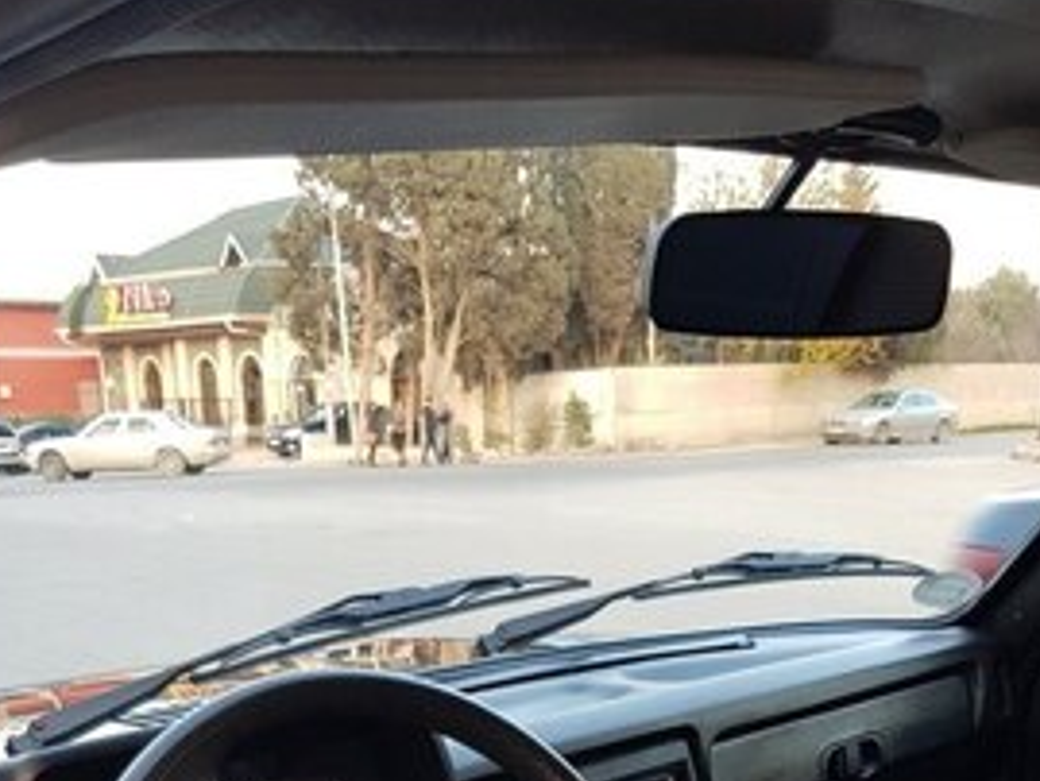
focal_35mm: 48
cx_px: 479
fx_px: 1443
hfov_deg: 39.6
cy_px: 901
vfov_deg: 27.2
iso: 100
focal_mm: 4.2
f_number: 1.7
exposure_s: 1/50
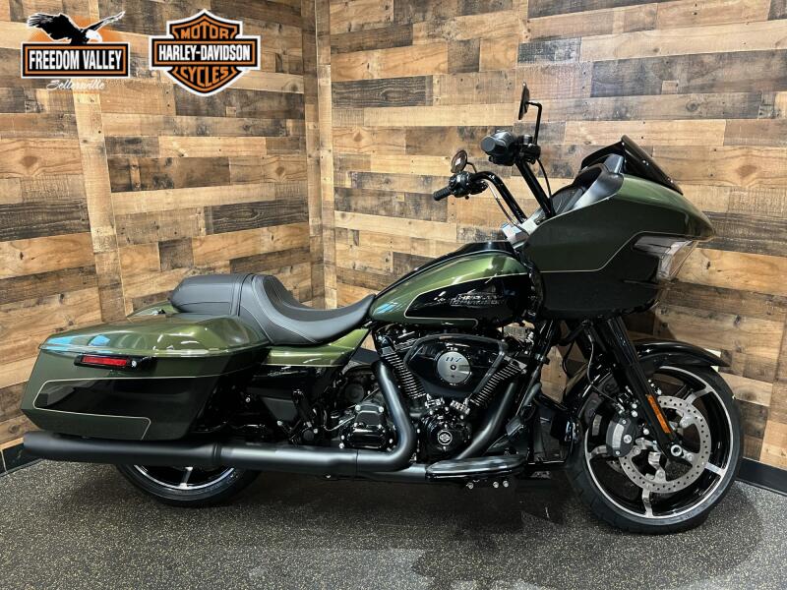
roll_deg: -0.6
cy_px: 295
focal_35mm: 26
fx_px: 591
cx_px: 394
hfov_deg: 67.3
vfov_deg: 53.1
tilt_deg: -15.6
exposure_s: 1/40
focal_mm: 5.1
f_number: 1.6
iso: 500
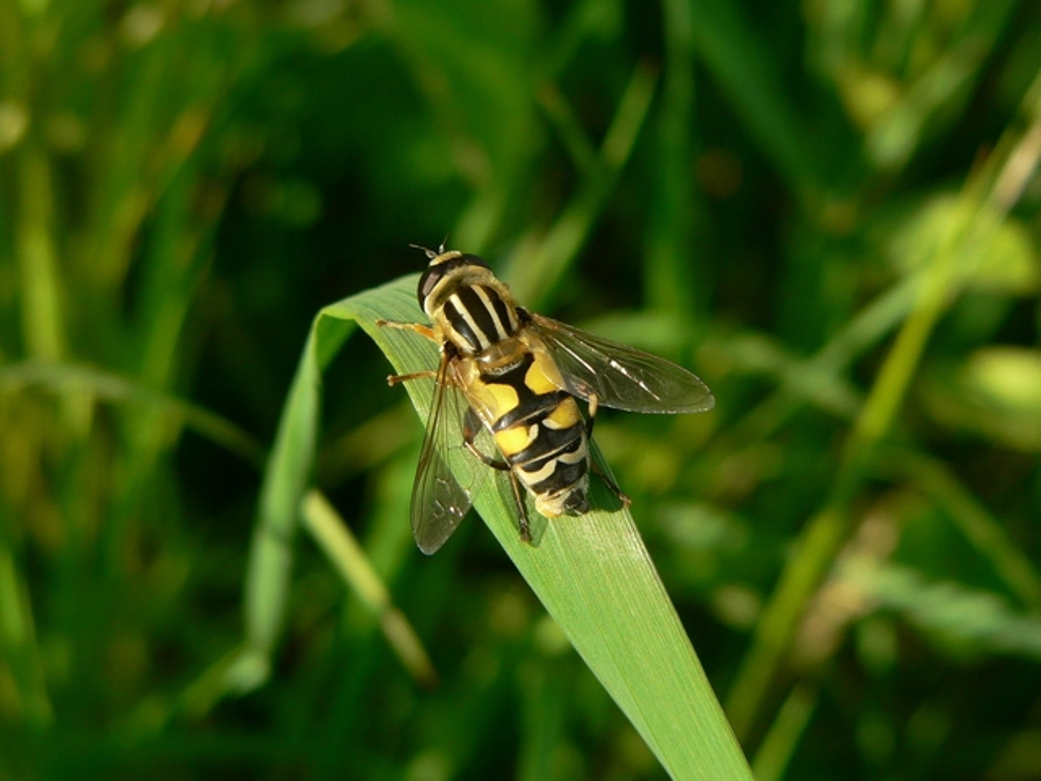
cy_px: 390
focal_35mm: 82
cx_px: 520
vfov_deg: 18.0
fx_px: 2466
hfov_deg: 23.8
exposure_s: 1/320
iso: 80
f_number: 4
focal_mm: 13.6
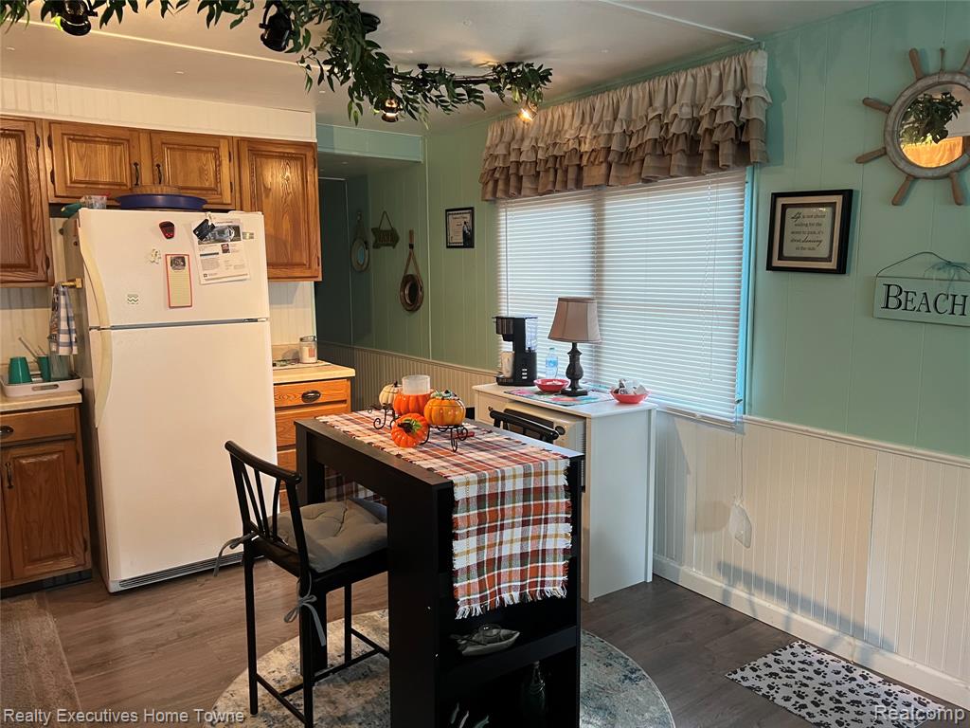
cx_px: 485
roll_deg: +2.0
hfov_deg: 67.3
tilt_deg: -8.0
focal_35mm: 26
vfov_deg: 53.1
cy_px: 364
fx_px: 729
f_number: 1.5
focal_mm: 5.7
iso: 125
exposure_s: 1/60
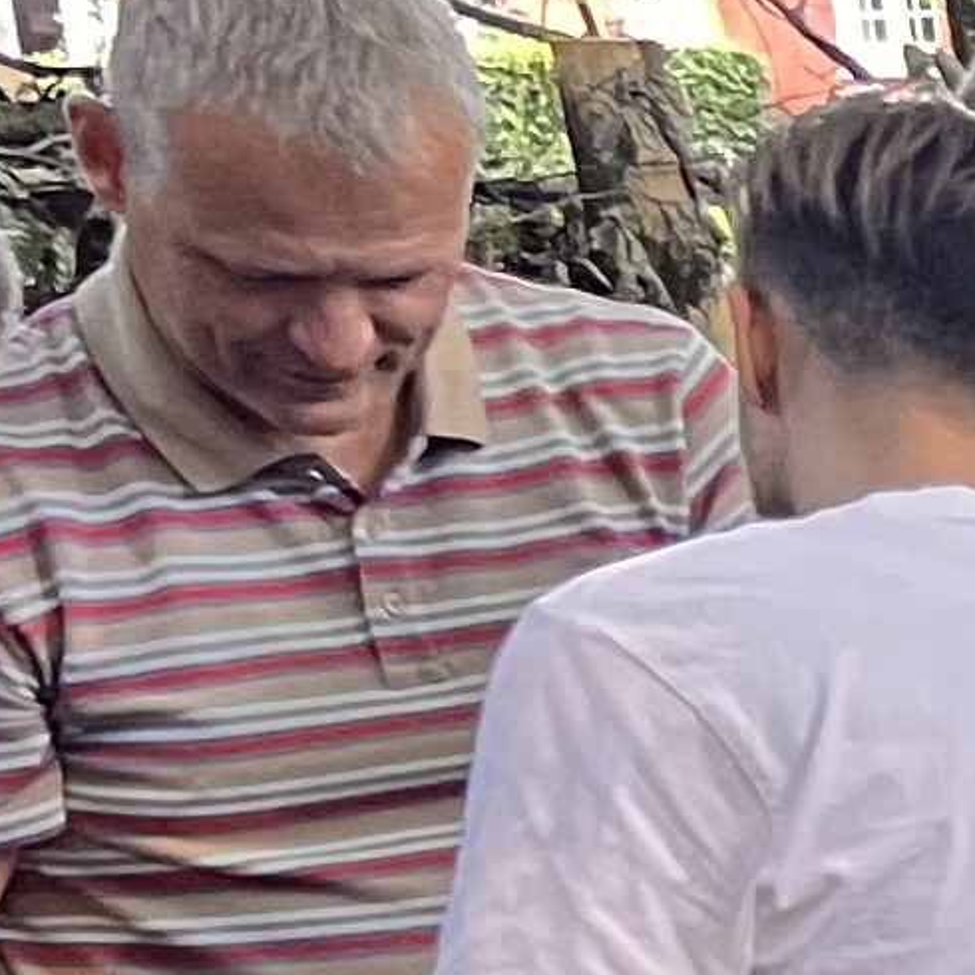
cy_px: 1787
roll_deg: +2.3
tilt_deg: -14.6
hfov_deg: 7.5
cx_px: 3383
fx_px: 6023
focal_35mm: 189
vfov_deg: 8.8
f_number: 1.5
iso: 250
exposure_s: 1/60
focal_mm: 5.7
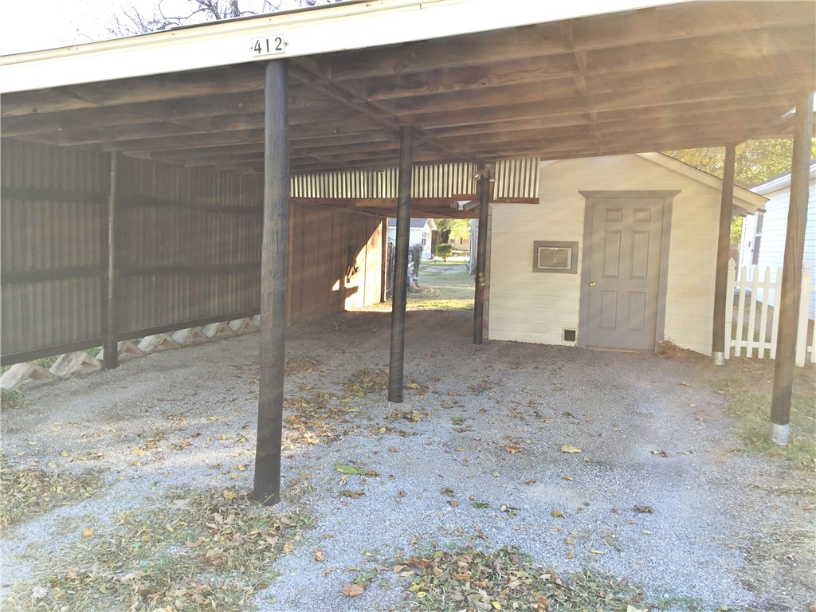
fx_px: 684
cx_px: 408
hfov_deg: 61.7
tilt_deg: -5.2
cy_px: 306
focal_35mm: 29
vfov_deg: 48.2
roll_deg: -1.6
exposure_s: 1/120
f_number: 2.2
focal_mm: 4.15
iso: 40
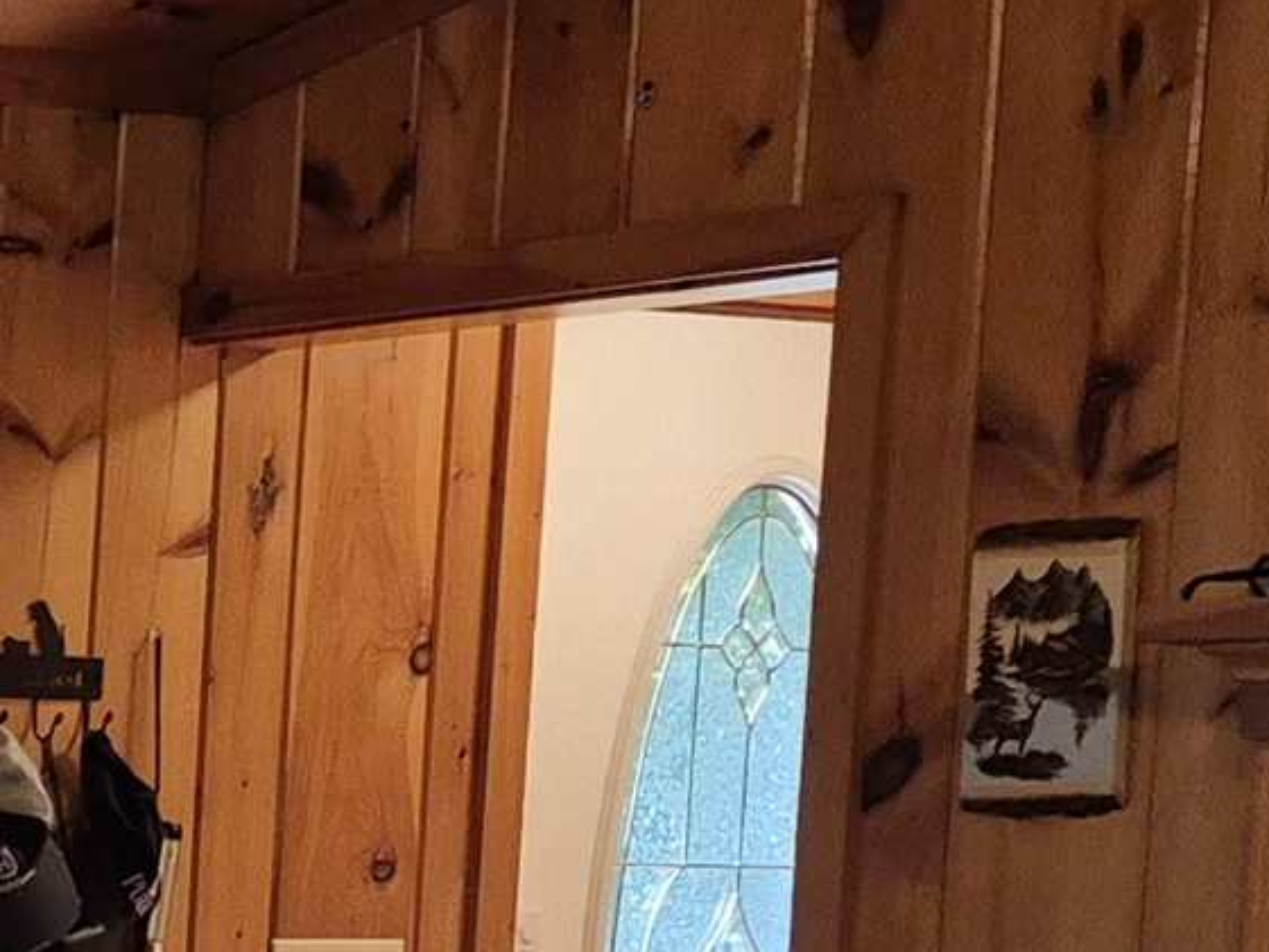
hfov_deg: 12.7
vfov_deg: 11.3
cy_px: 1409
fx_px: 4620
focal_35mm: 126
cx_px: -1629
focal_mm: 5.4
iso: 250
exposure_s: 1/120
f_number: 1.8
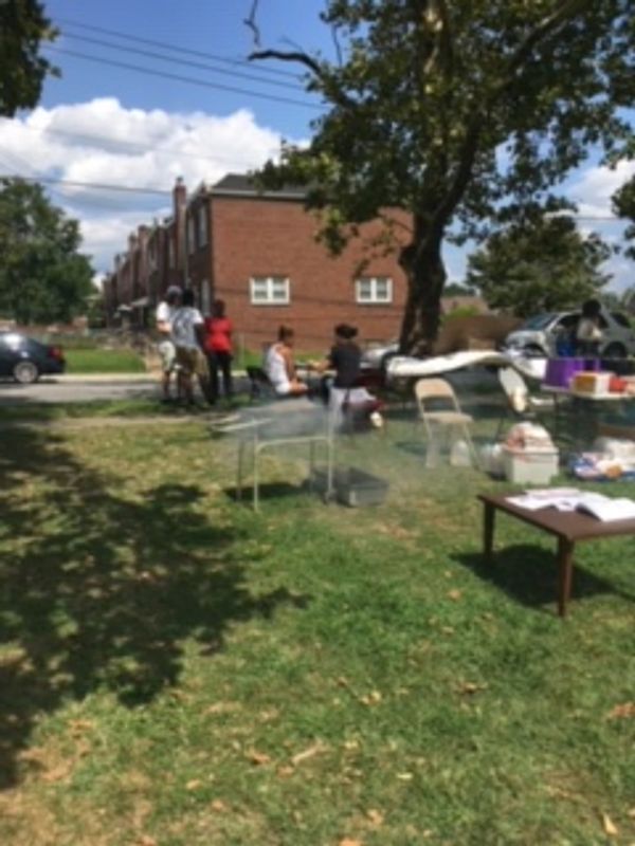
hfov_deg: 48.2
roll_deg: +0.1
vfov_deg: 61.7
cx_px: 318
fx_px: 709
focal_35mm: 29
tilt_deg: -7.8
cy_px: 423
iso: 25
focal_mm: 4.15
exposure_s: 1/1832
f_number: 2.2
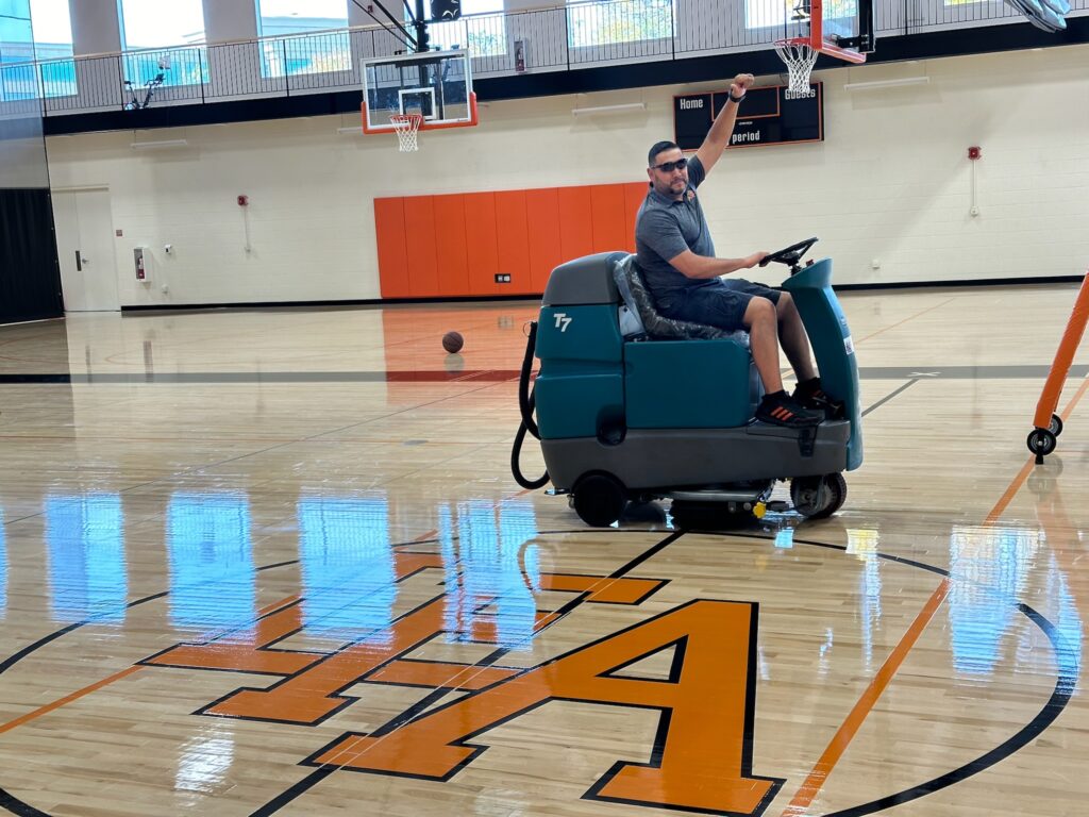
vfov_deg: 30.3
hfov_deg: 39.7
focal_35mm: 48
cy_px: 408
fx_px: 1510
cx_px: 544
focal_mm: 6.86
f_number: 1.78
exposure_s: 1/171
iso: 80
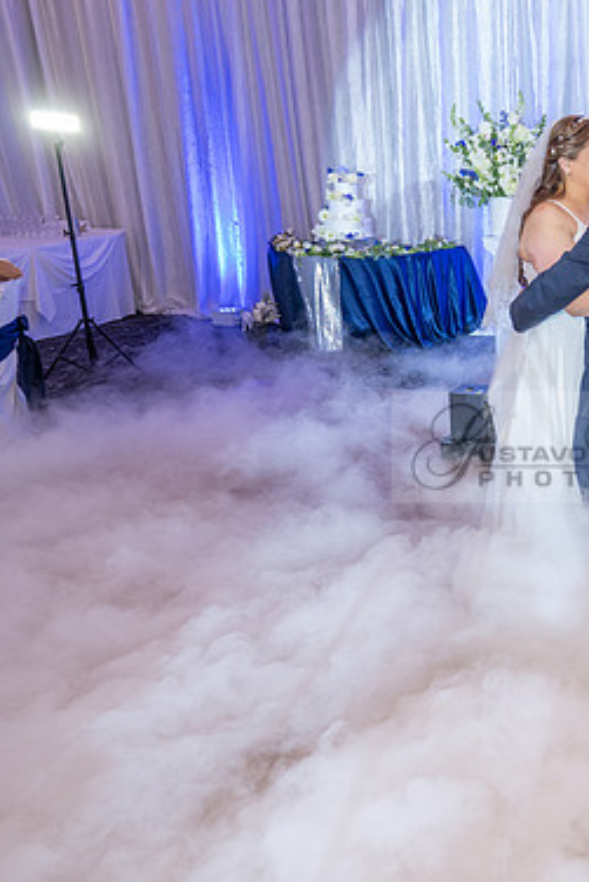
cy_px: 447
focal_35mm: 37
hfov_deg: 32.9
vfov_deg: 51.9
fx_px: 907
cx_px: 596
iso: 1600
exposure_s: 1/160
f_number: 3.5
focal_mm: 24
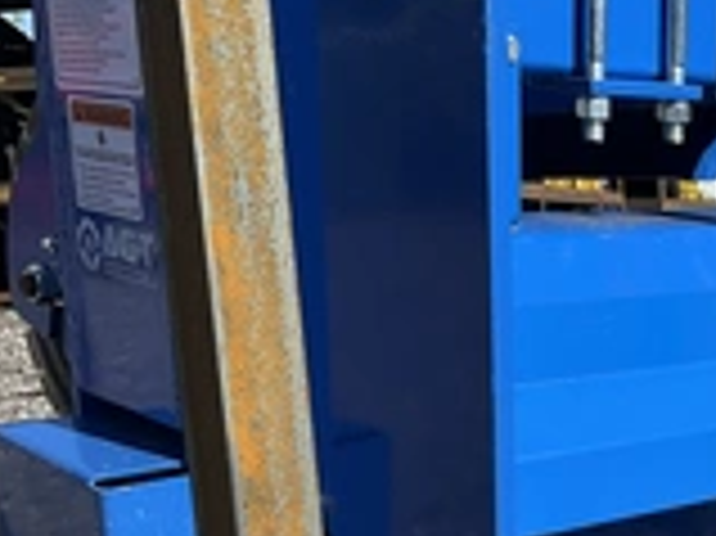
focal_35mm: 73
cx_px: 887
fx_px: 1509
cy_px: 541
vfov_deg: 19.5
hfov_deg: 24.0
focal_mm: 3
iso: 25
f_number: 1.8
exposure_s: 1/1250
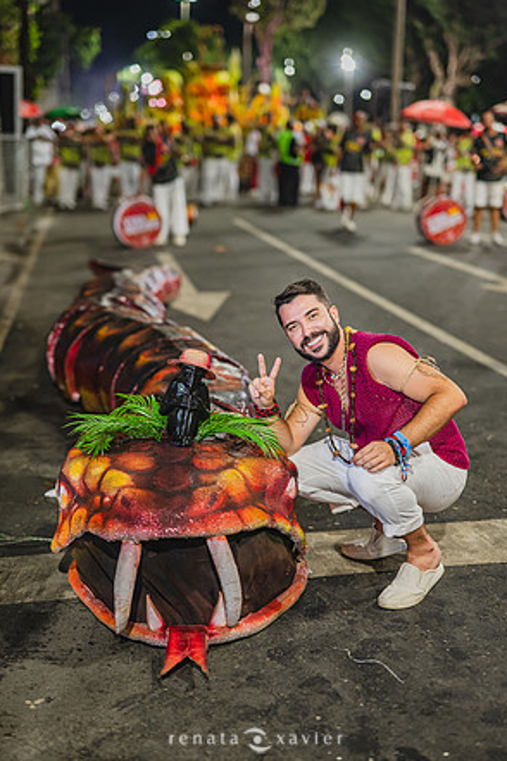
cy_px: 381
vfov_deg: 38.9
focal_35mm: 51
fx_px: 1077
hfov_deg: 26.5
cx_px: 254
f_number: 1.6
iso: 1600
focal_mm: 50
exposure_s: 1/400
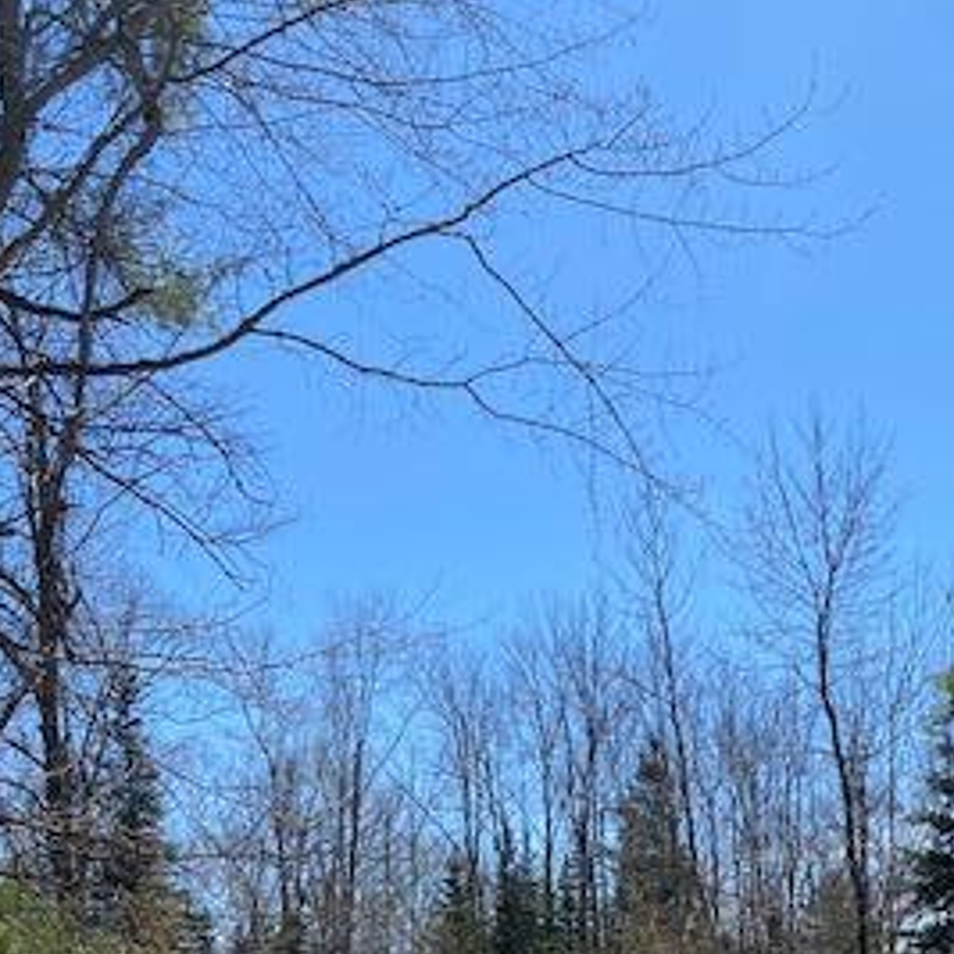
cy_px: 1104
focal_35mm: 55
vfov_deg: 27.8
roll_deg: +1.2
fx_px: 1715
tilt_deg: -1.6
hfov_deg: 30.5
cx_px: 725
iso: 32
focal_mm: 4.25
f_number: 1.8
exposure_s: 1/2519
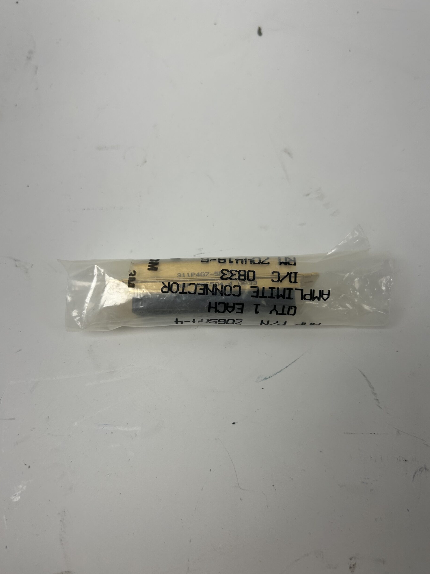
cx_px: 221
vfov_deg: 65.3
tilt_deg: -70.0
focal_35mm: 27
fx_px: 447
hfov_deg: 51.4
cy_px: 292
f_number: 1.5
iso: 50
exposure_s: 1/322
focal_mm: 5.7
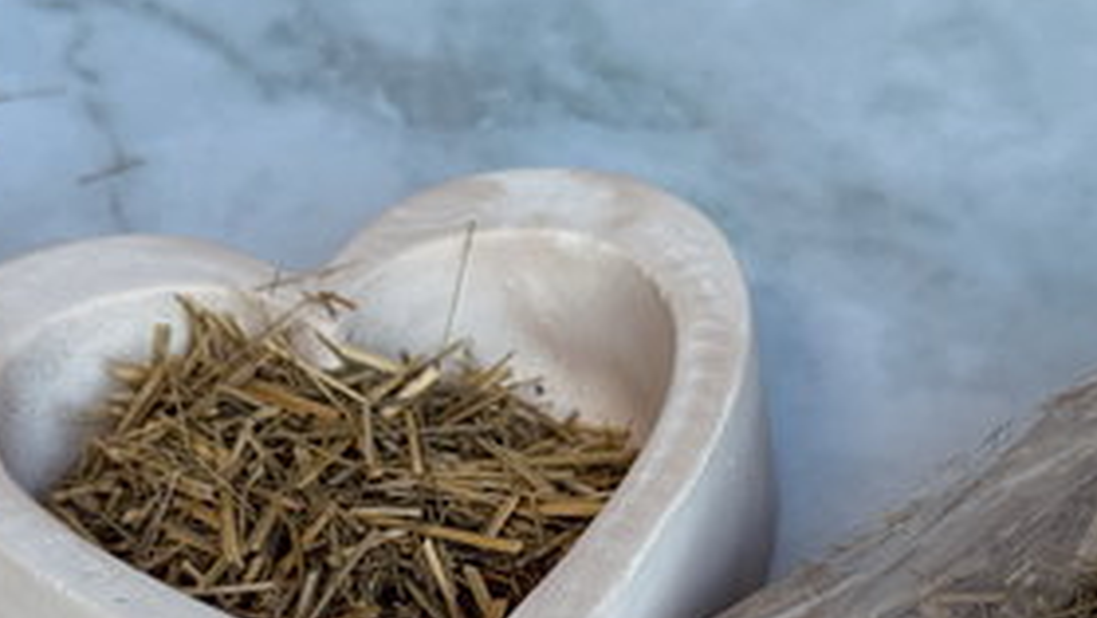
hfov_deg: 21.3
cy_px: 679
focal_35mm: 100
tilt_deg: -51.0
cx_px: 602
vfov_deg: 11.9
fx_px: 2909
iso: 50
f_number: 1.78
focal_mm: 6.76
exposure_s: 1/203
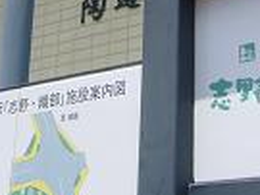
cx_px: 113
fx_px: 825
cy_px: -57
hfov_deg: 17.9
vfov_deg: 13.0
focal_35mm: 110
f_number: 5.6
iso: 80
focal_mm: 5.8
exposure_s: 1/400
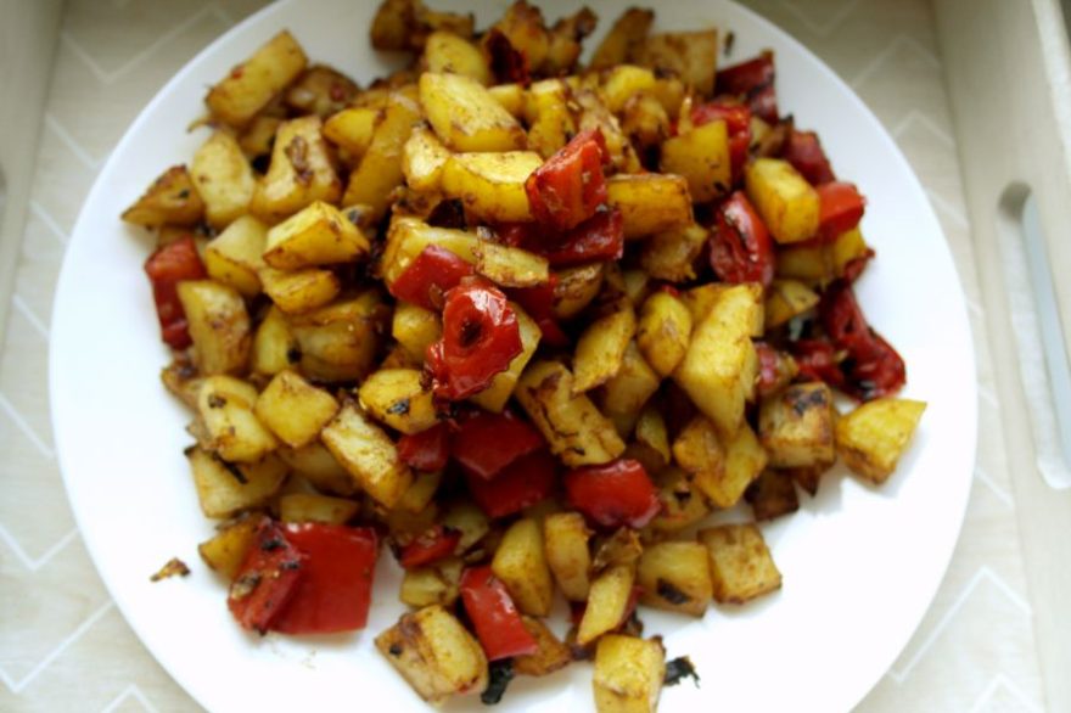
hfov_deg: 61.9
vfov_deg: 43.6
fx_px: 892
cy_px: 356
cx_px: 536
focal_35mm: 30
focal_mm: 20
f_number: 3.5
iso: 400
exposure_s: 1/50
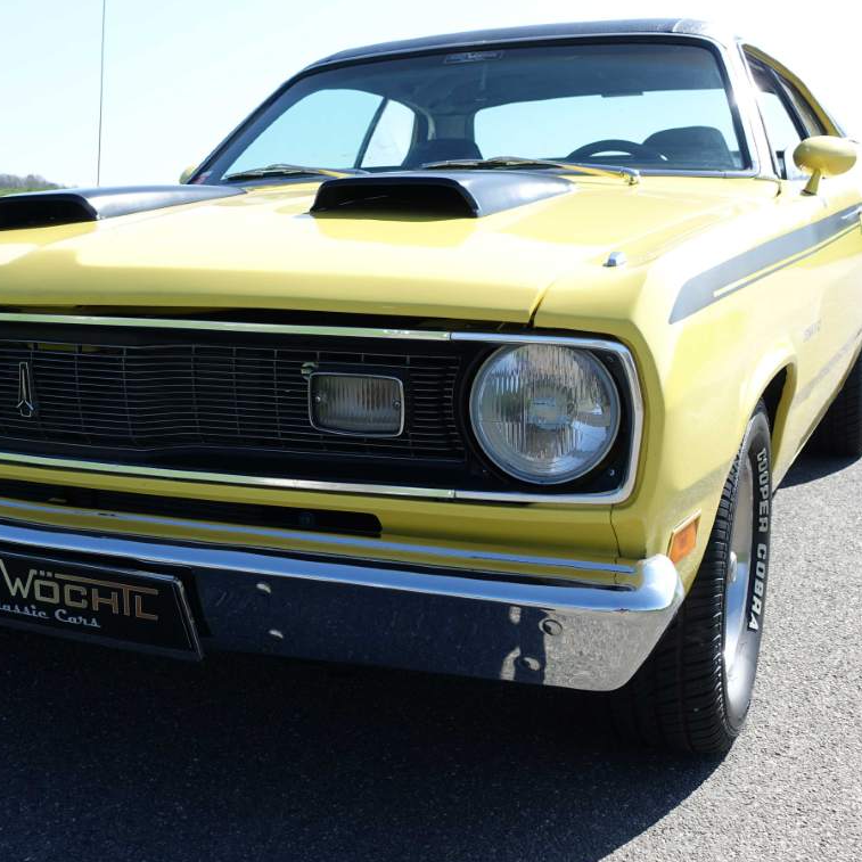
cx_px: 246
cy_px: 434
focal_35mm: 44
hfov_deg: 37.6
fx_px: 1240
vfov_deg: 38.3
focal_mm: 12.64
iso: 125
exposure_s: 1/640
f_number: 4
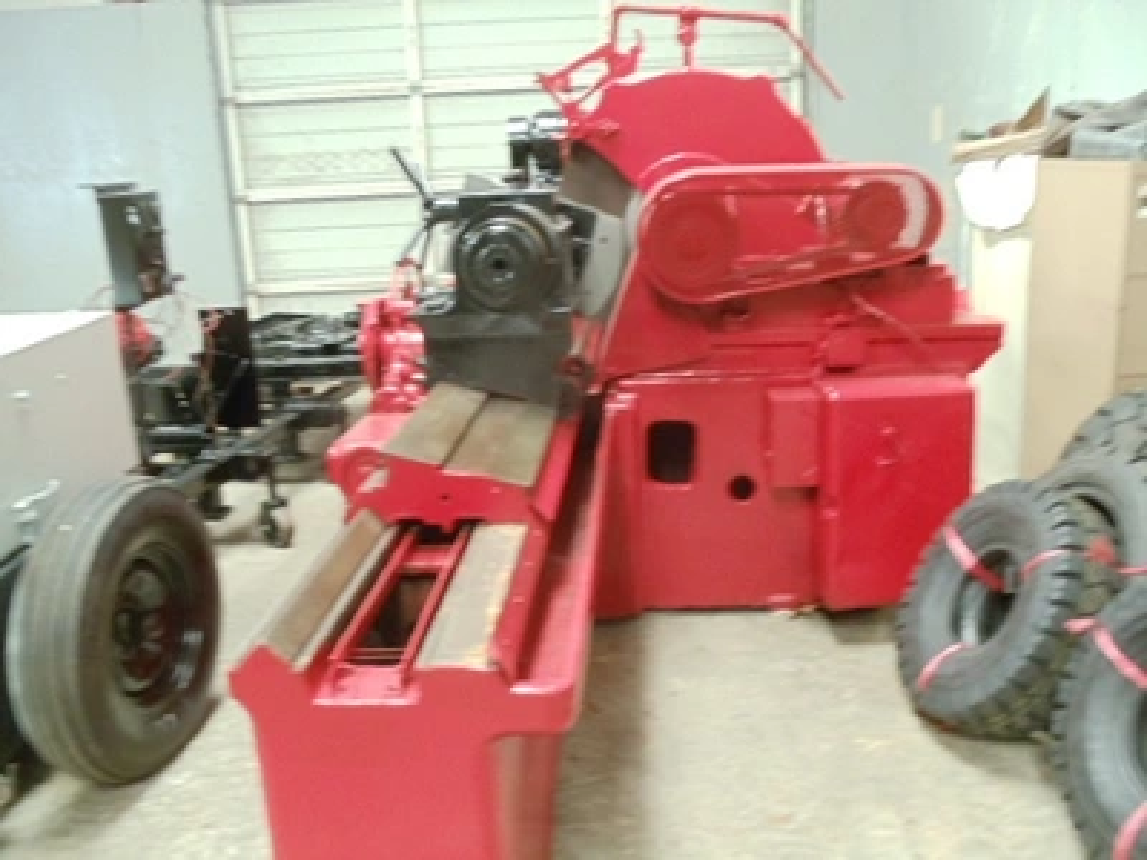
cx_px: 574
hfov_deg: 42.9
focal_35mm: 44
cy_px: 430
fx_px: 1458
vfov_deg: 32.9
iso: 400
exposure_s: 1/2.5
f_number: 3.5
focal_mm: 6
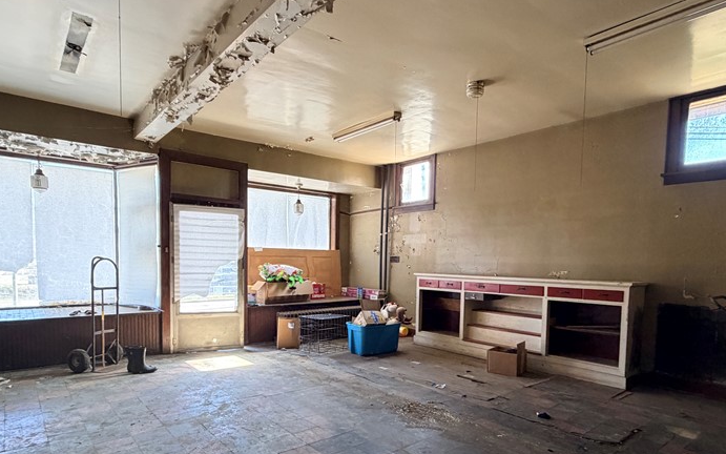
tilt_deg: -3.0
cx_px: 381
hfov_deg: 79.6
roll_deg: -0.7
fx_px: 435
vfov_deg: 54.3
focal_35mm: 22
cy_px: 289
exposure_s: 1/103
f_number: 2.2
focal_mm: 2.22
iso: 320
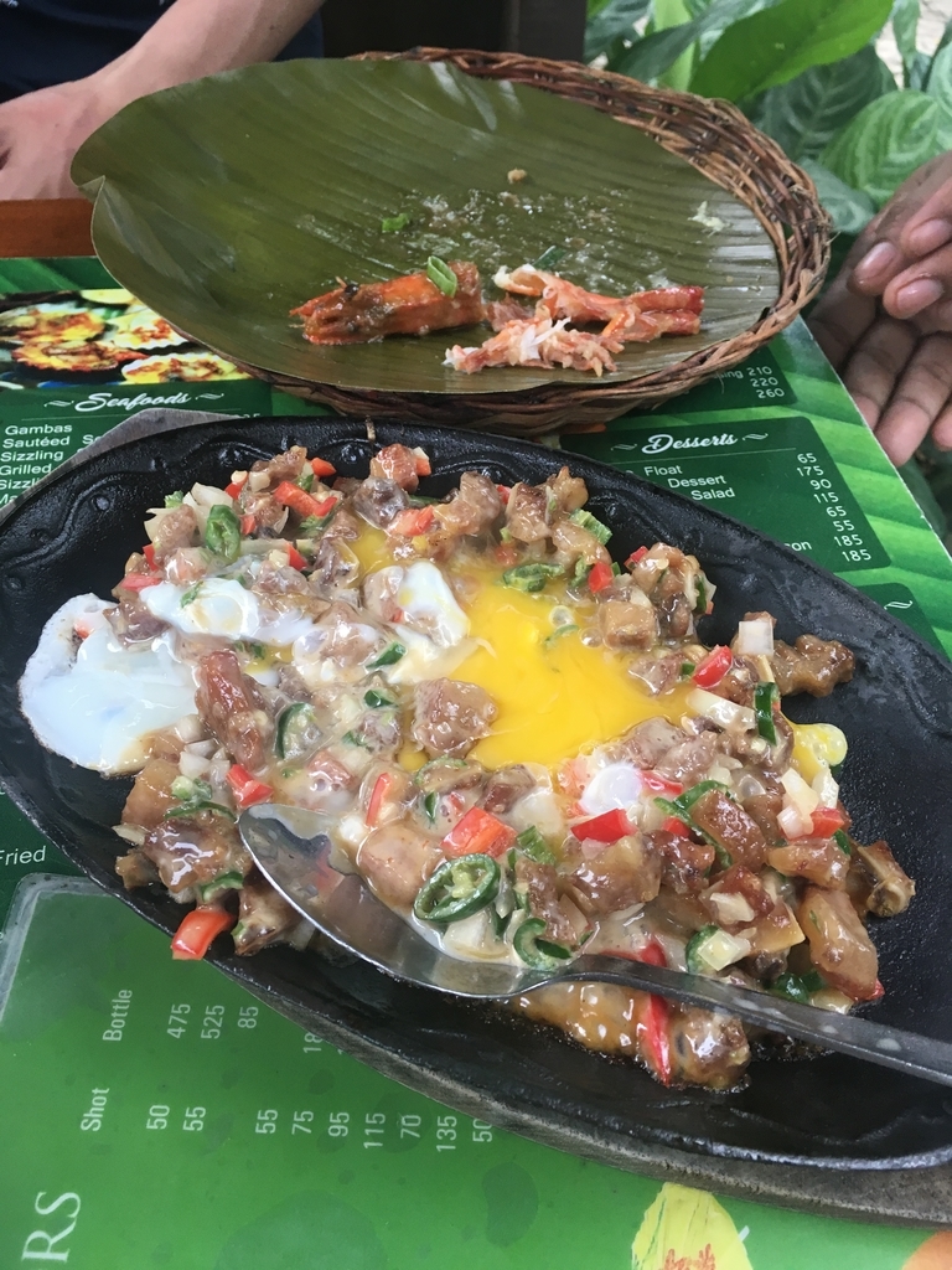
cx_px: 476
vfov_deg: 61.7
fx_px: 1063
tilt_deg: -47.8
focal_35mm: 29
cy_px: 635
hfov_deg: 48.2
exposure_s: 1/30
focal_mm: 4.15
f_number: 2.2
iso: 32
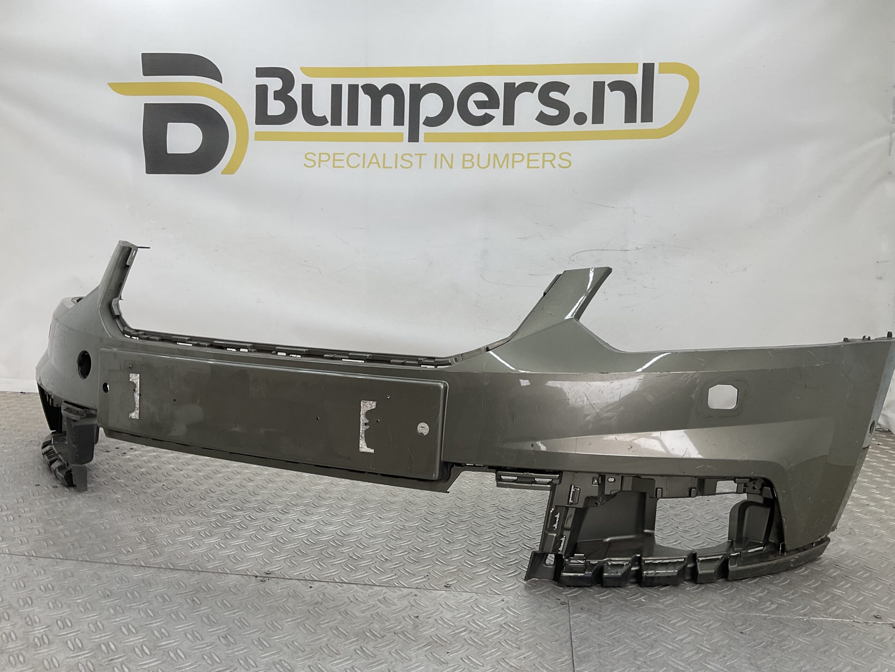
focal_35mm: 29
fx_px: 750
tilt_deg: -5.7
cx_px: 448
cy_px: 336
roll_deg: -2.8
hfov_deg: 61.7
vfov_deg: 48.2
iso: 16
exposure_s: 1/120
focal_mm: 3
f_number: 1.8
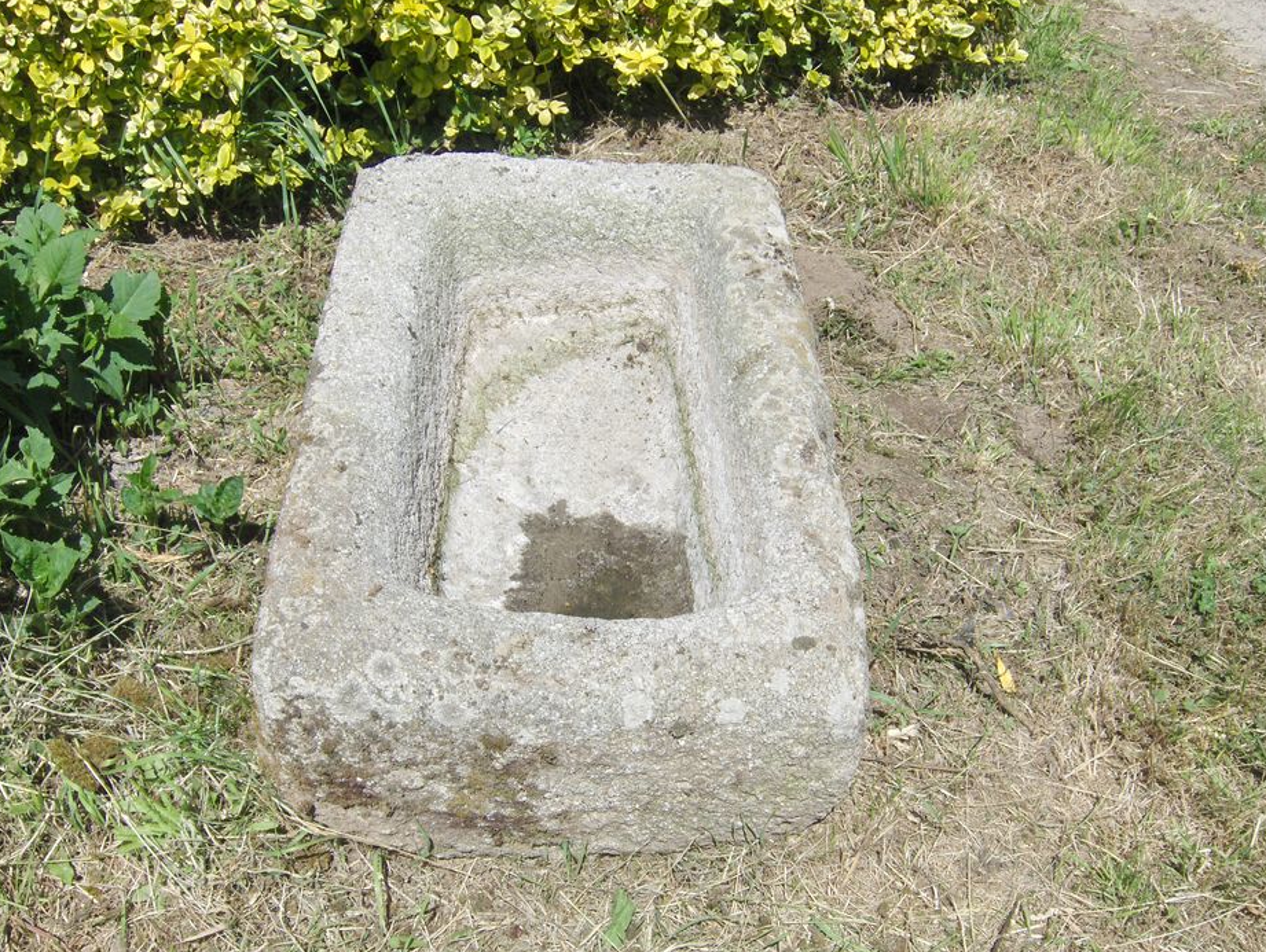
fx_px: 1391
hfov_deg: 48.9
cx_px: 594
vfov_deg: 37.8
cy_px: 504
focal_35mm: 38
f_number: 6.9
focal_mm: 7.5
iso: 100
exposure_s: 1/455
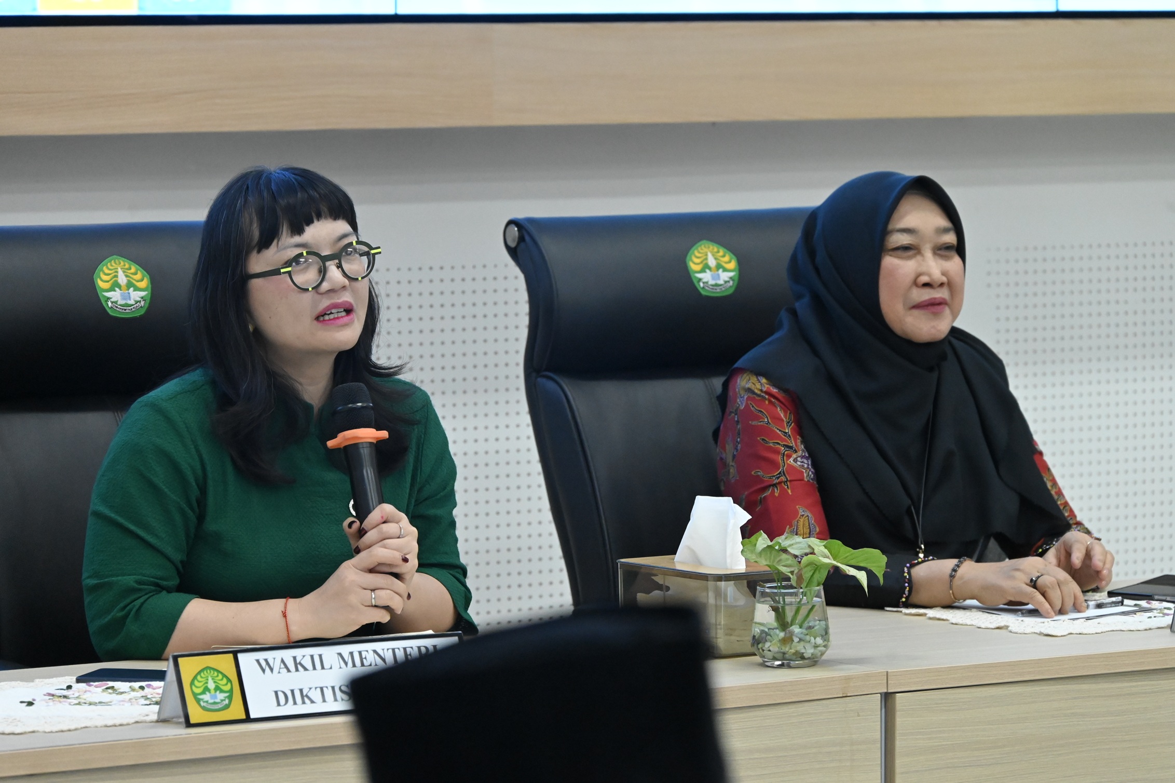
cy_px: 392
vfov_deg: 9.1
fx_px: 4894
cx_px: 588
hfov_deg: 13.7
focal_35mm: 150
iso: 10000
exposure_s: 1/125
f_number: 7.1
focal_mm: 150
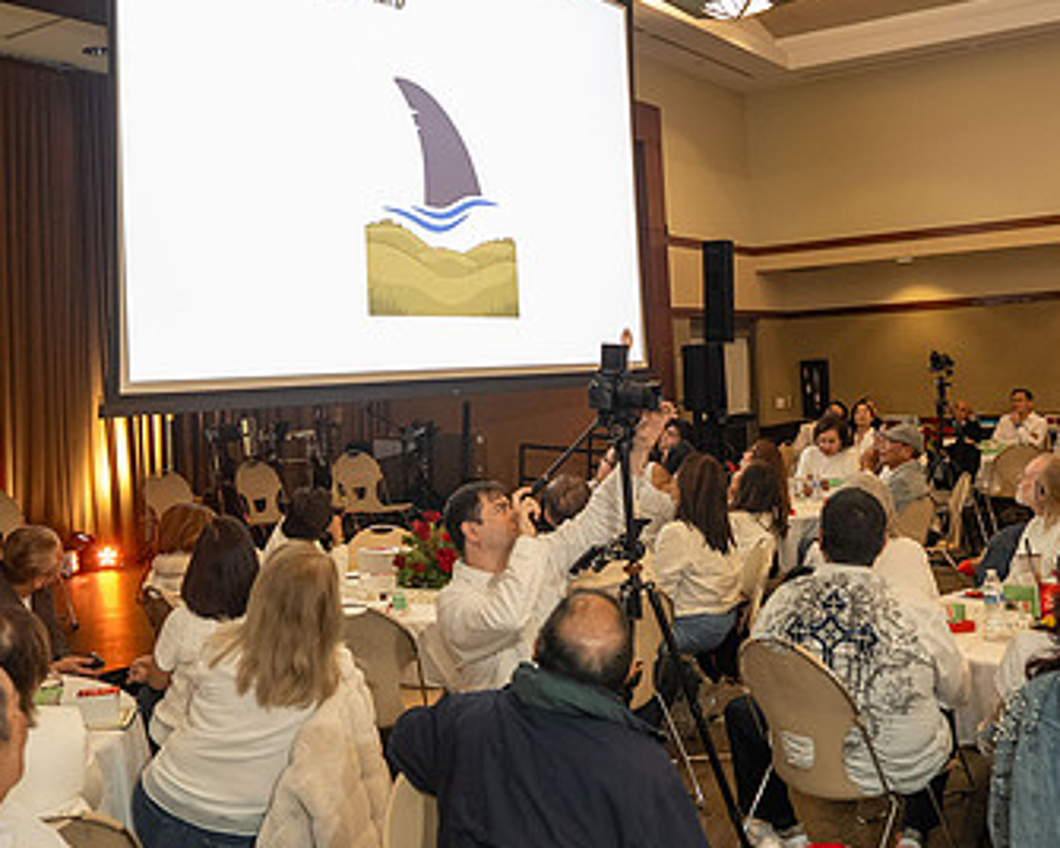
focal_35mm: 39
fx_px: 1224
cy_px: 318
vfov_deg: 38.0
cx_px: 468
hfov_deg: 46.8
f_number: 3.5
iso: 1600
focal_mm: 24
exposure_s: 1/100
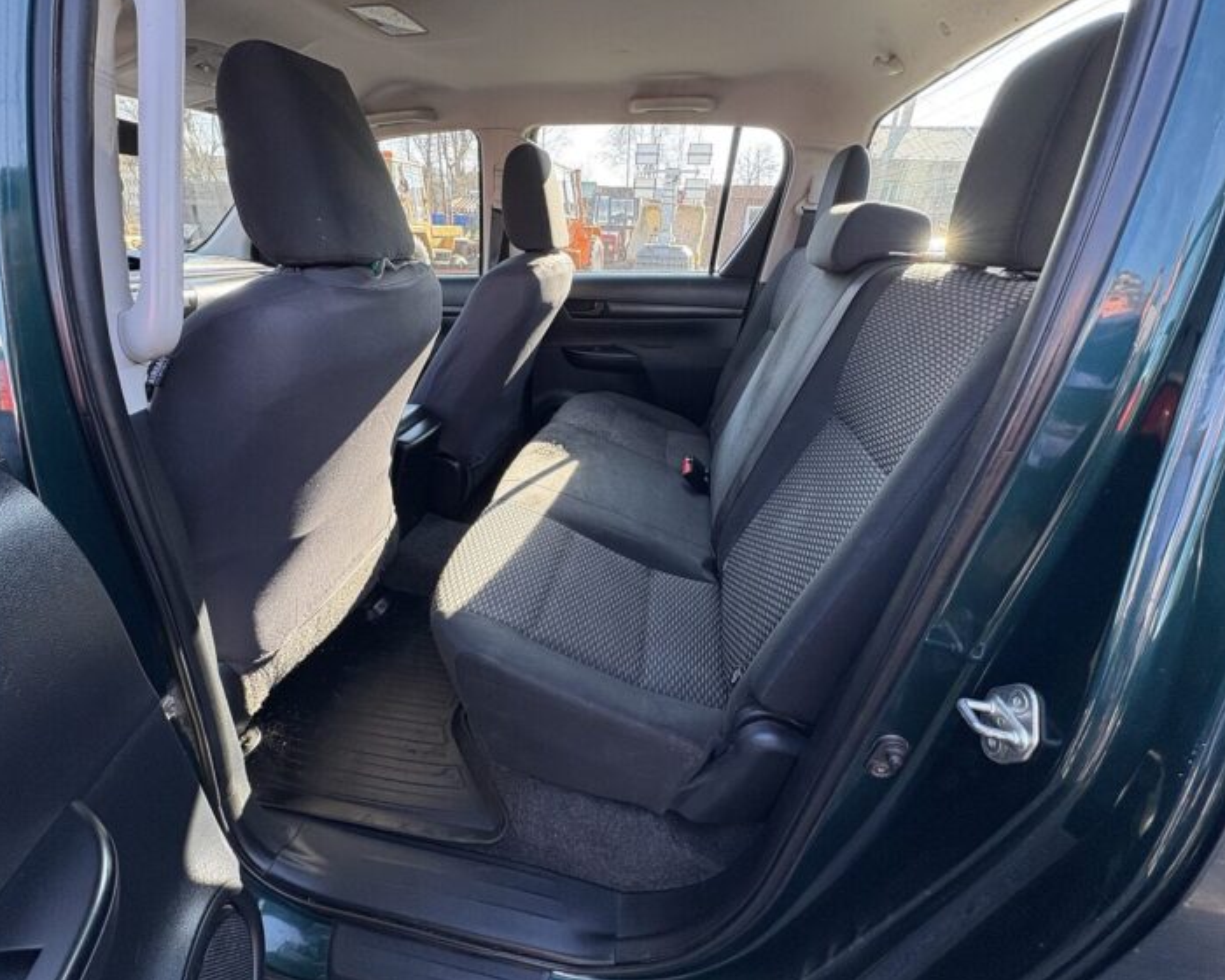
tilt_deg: -25.2
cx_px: 581
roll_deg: -2.3
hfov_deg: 96.7
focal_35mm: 15
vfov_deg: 84.0
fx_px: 544
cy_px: 486
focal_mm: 2.22
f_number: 2.2
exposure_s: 1/99
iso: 100
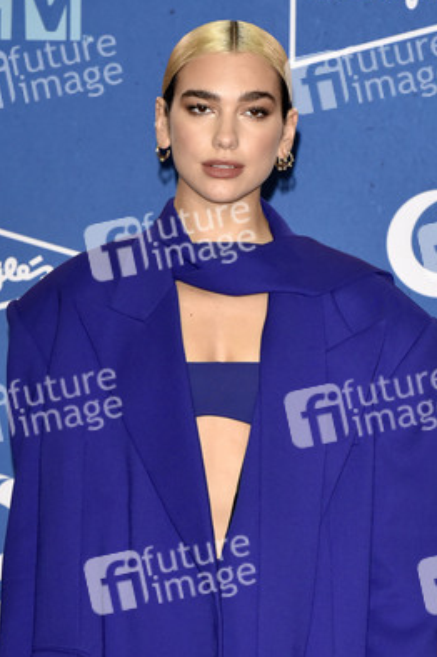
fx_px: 2408
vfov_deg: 15.5
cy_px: 325
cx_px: 218
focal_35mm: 132
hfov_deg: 10.4
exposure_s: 1/250
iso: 1600
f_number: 6.3
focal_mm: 130
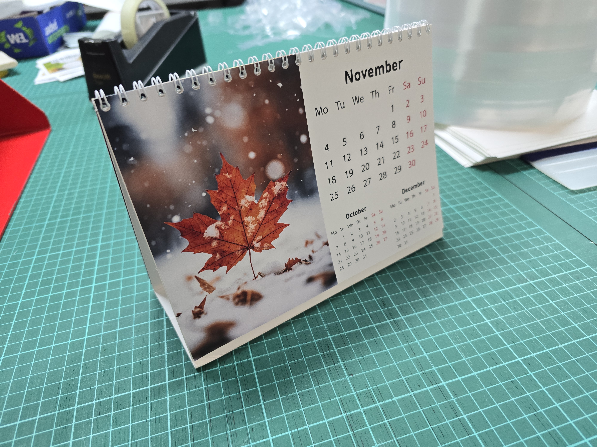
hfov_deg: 73.9
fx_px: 397
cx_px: 298
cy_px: 224
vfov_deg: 58.9
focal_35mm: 23
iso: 200
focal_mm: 6.3
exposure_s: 1/100
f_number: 1.7
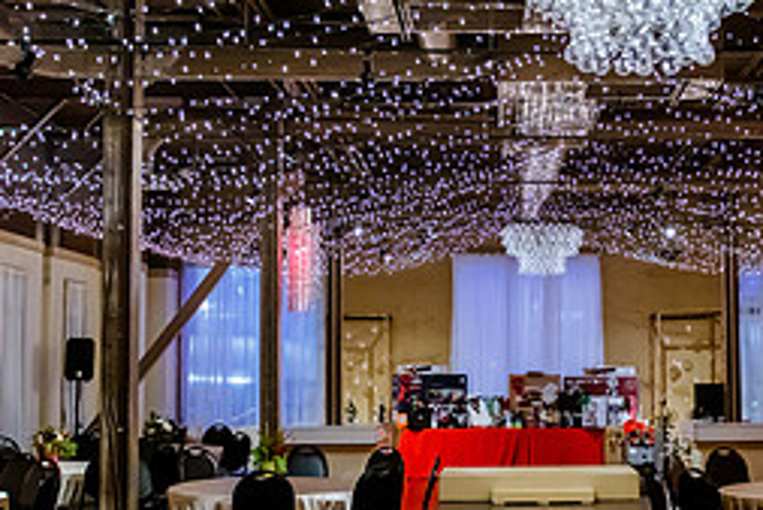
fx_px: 1188
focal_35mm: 56
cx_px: 519
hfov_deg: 35.2
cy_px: 285
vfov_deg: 24.2
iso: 3200
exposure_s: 1/160
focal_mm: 24
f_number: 2.8
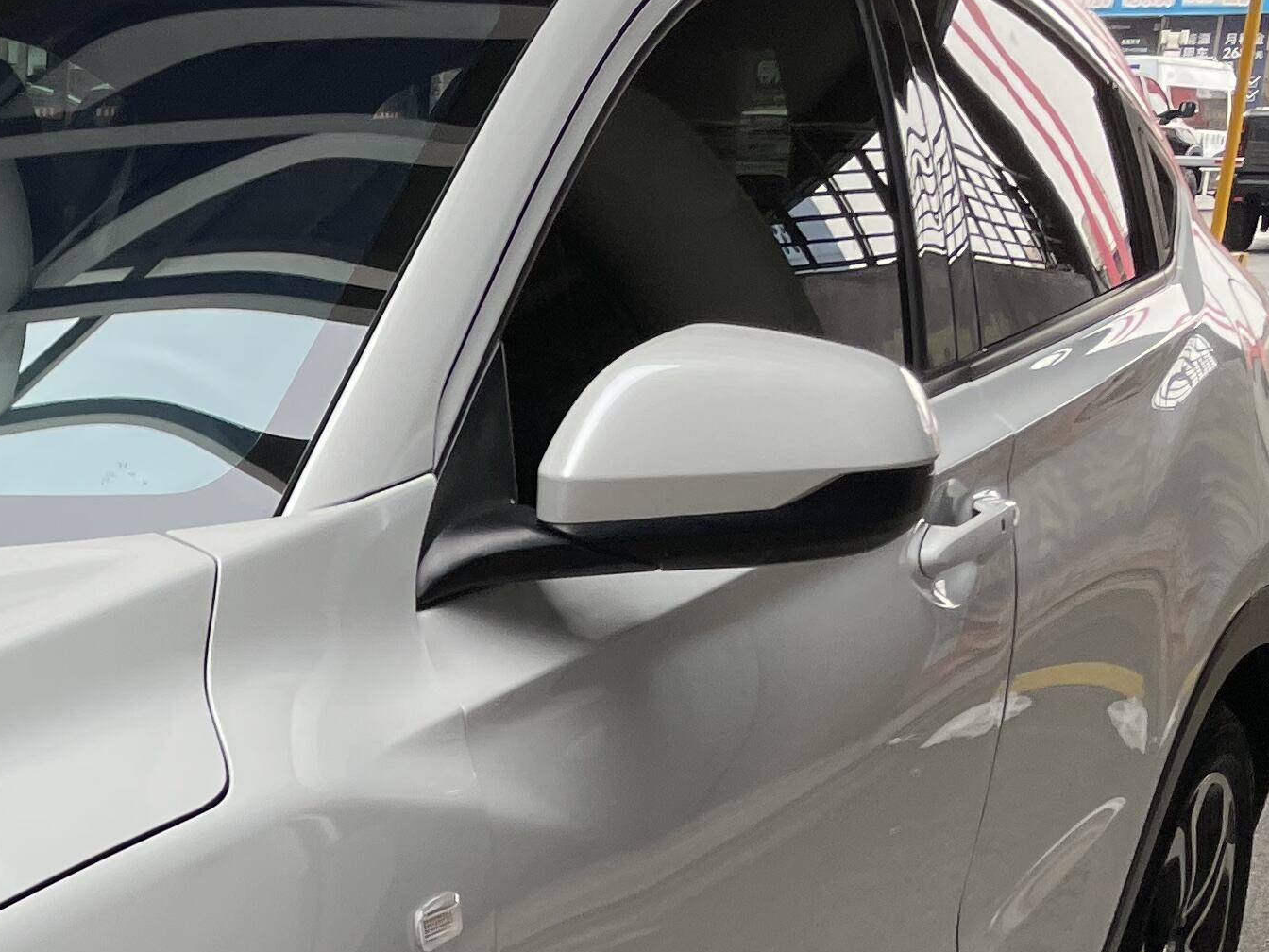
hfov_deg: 22.1
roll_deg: +0.0
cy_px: 1132
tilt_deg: -19.3
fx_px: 2859
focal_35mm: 78
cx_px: -451
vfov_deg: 18.0
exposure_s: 1/362
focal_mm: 4.2
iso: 32
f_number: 1.6
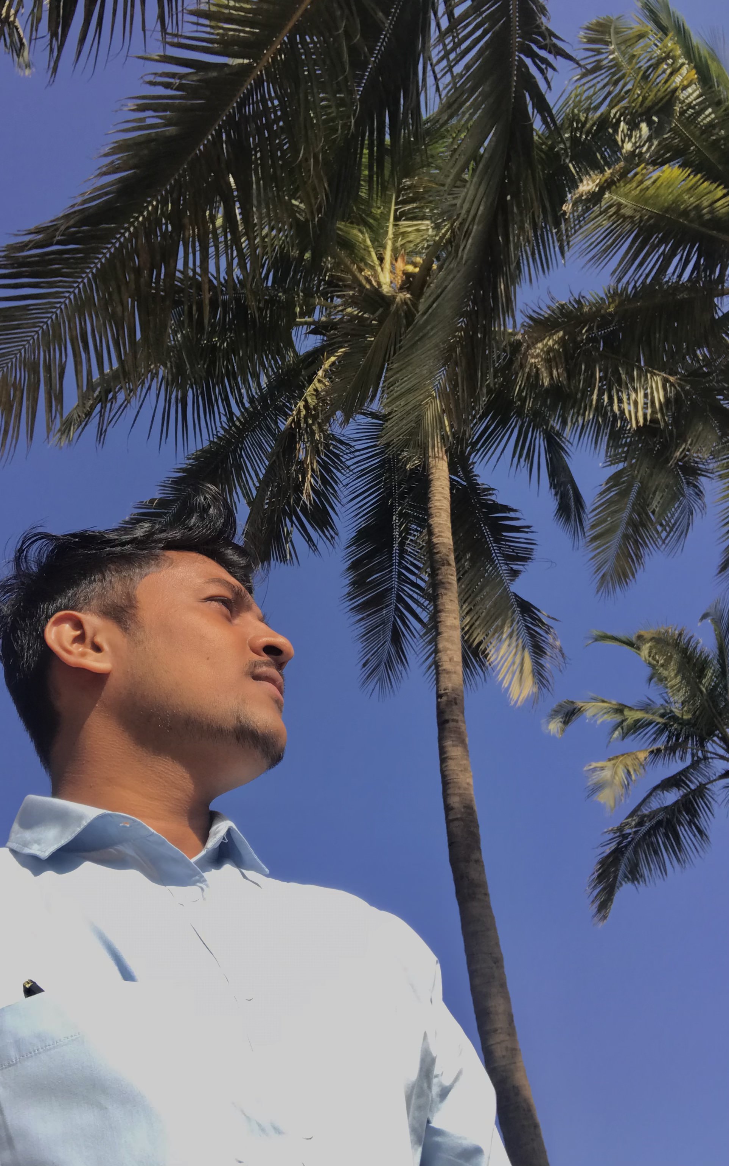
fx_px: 1081
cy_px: 583
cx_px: 342
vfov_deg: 56.7
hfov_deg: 37.3
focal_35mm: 34
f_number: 2.2
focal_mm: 2.87
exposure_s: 1/833
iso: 25
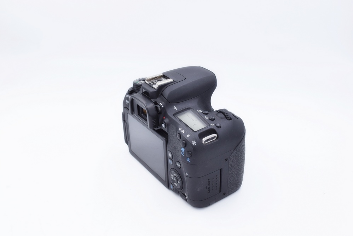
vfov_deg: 34.3
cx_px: 176
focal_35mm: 39
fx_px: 383
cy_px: 118
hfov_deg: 49.5
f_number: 8
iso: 400
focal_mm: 26
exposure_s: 1/160
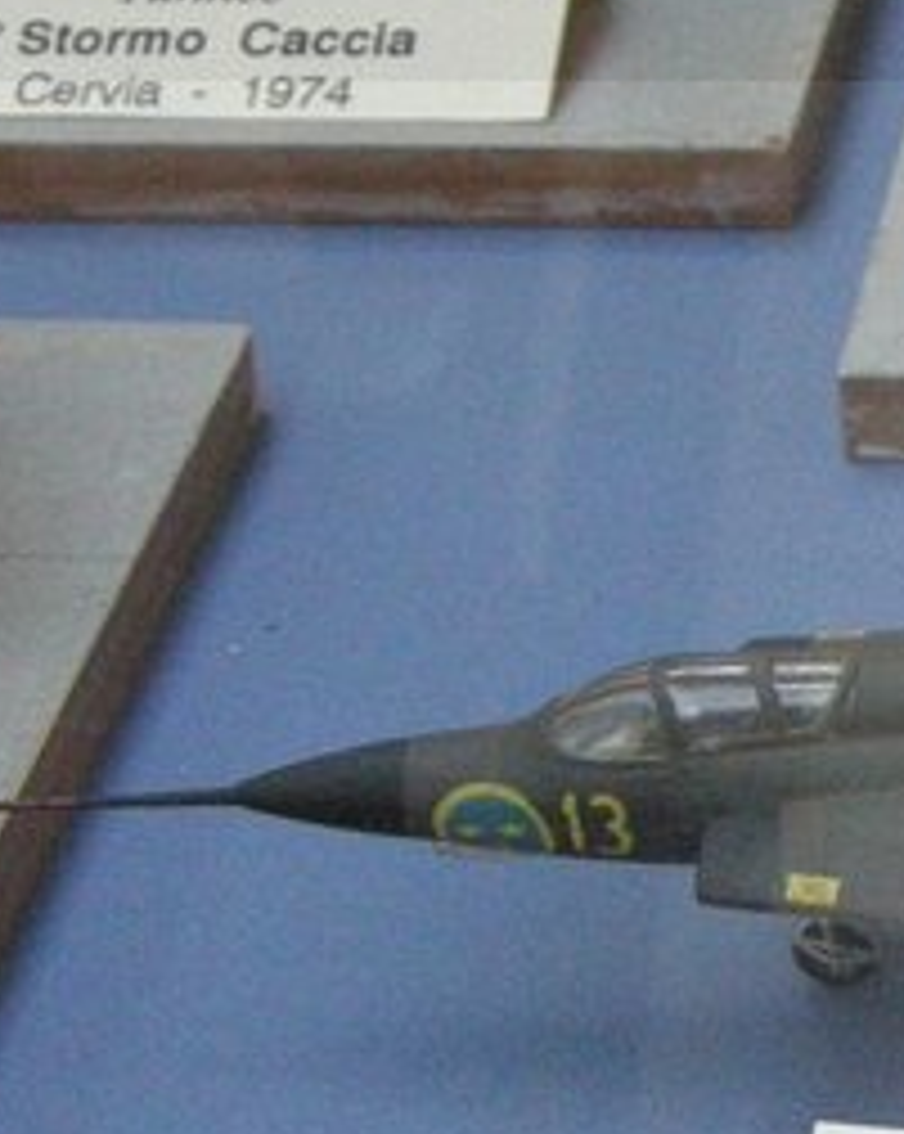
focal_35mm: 143
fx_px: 4791
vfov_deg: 13.5
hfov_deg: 10.4
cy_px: 801
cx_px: 1367
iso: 400
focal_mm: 7.5
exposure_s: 1/45
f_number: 2.7
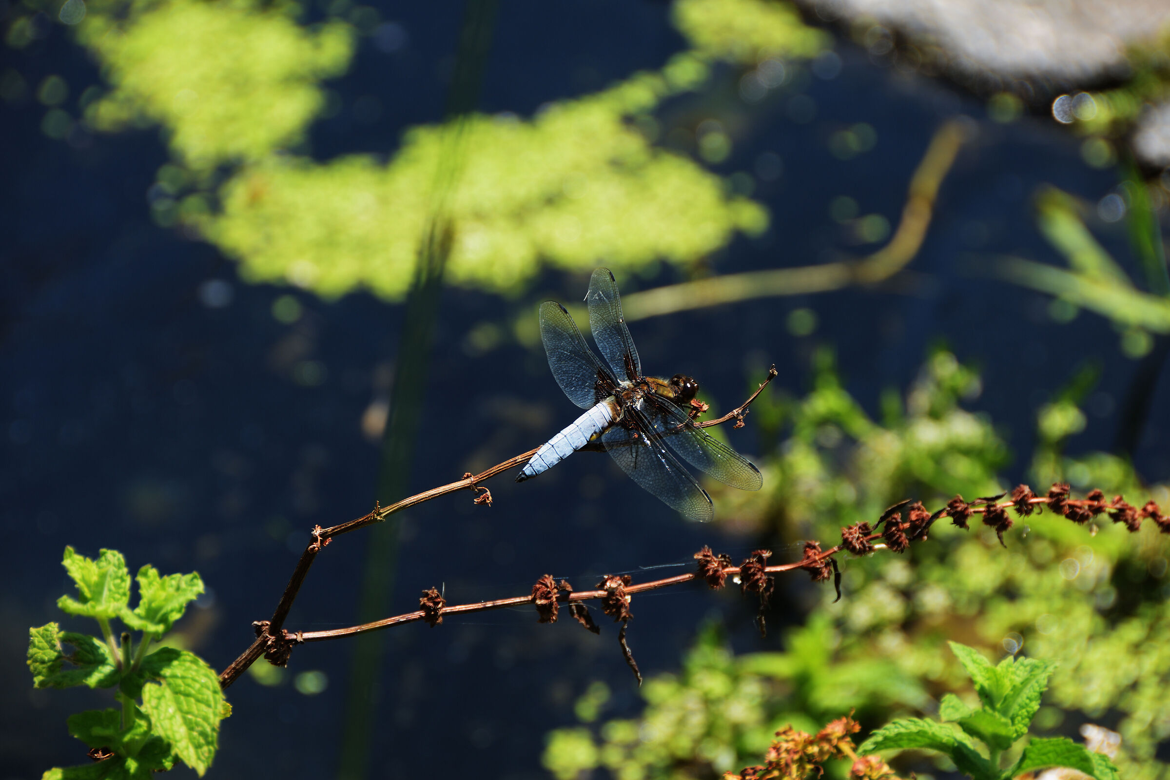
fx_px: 9749
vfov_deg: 4.6
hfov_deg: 6.9
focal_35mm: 300
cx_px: 585
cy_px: 390
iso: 125
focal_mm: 200
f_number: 7.1
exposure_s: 1/125
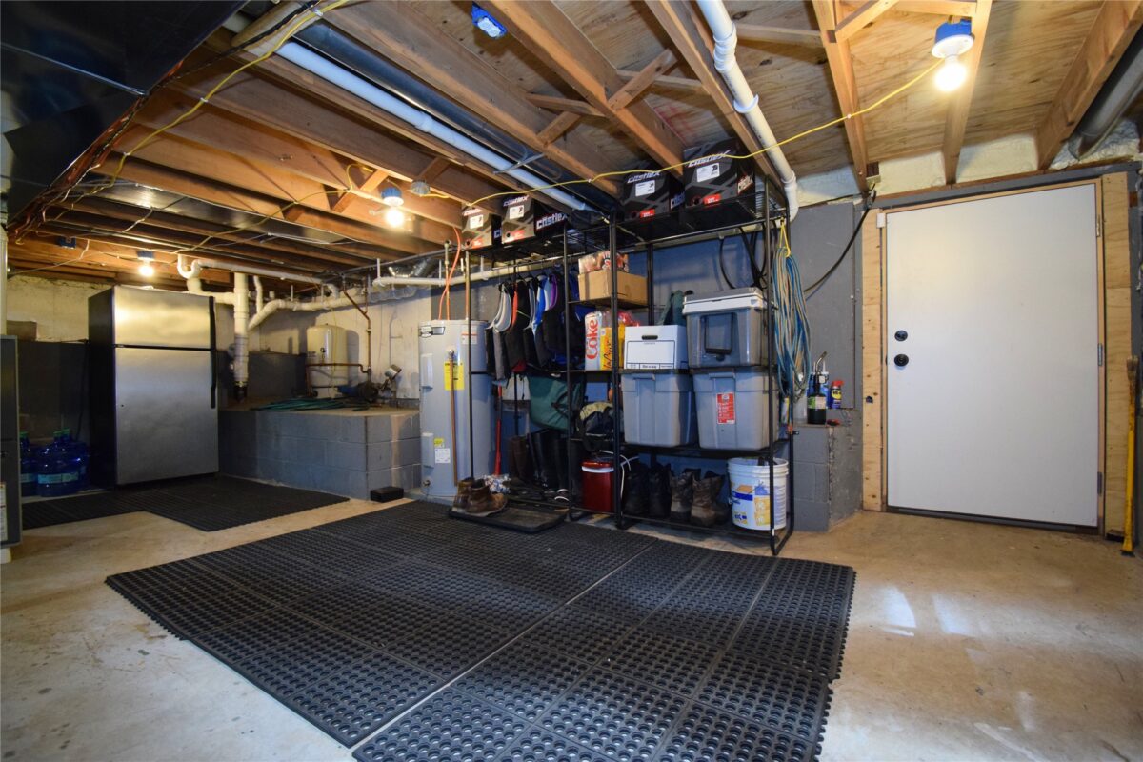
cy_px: 381
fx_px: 476
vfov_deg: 77.3
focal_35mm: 15
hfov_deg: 100.4
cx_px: 572
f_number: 4.5
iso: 2000
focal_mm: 10
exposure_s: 1/60
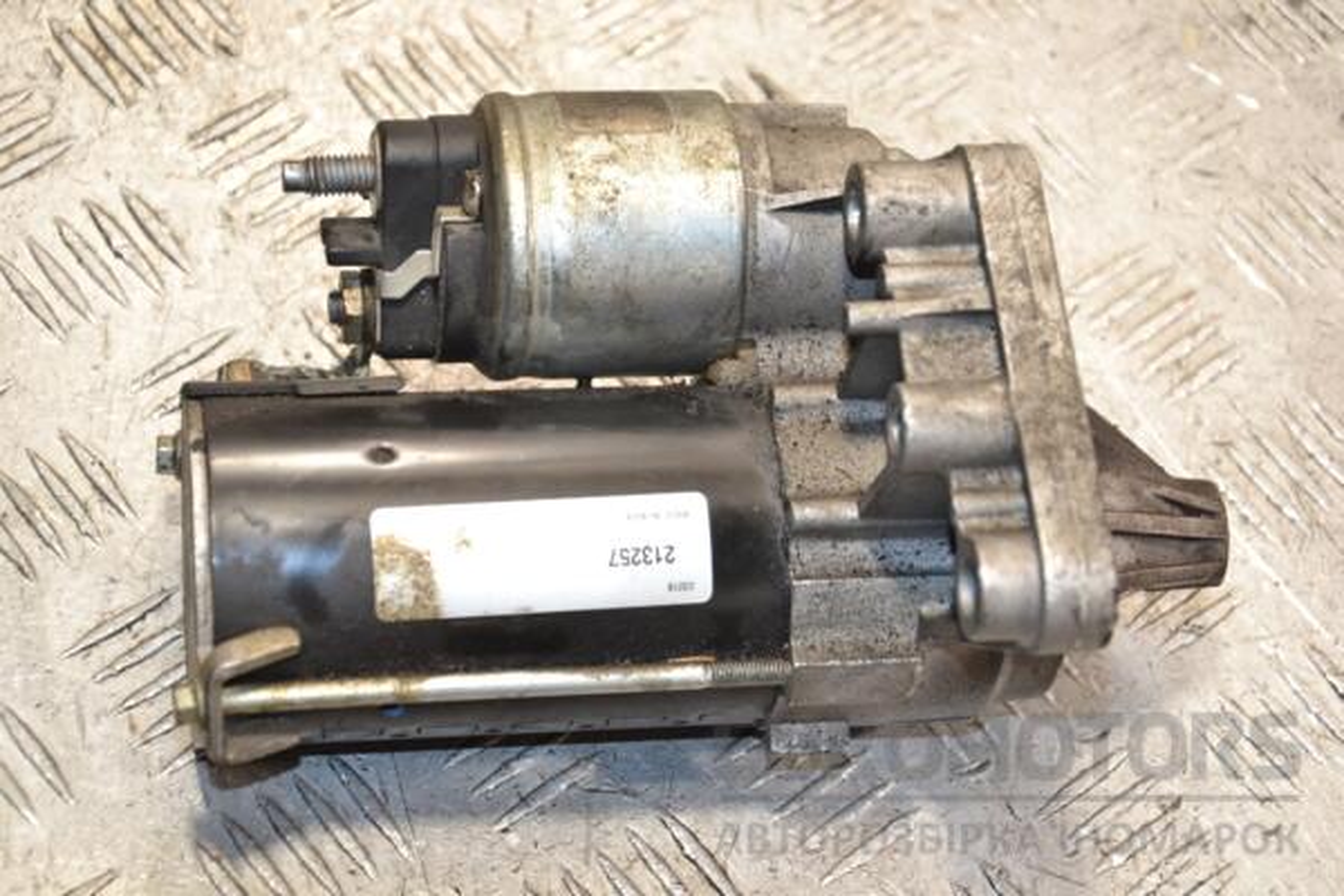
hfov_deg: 21.9
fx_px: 3472
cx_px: 672
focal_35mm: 93
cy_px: 448
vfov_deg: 14.7
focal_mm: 62
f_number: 5.3
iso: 800
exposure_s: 1/100
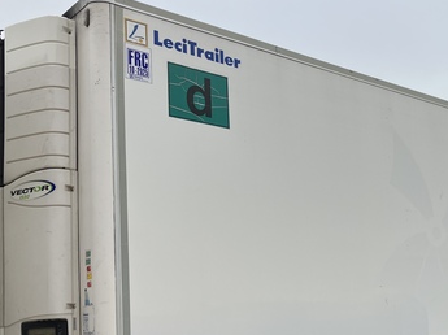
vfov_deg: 27.6
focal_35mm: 52
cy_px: 248
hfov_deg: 35.5
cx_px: 369
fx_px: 672
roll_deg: +3.8
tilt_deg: +4.1
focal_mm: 3.99
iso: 32
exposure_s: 1/1312
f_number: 1.8
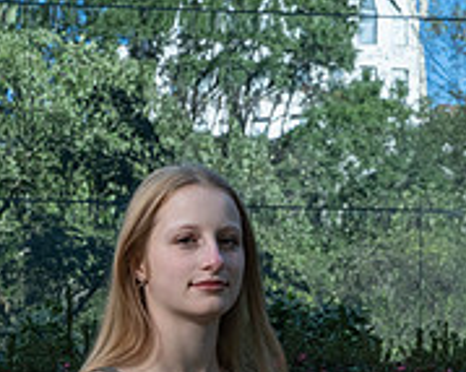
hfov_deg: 12.1
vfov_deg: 9.4
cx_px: 264
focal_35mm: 160
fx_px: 2205
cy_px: 536
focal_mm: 45
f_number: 9
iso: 400
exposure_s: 1/250
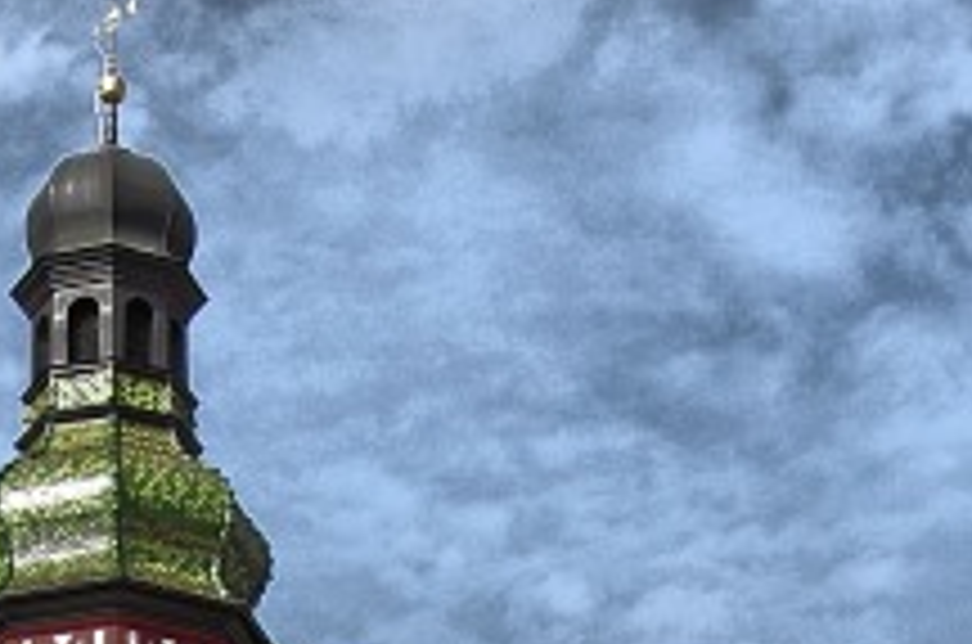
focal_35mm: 128
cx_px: 297
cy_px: 1293
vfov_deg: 9.9
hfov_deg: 16.0
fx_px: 3448
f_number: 5
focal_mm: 18
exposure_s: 1/500
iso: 200
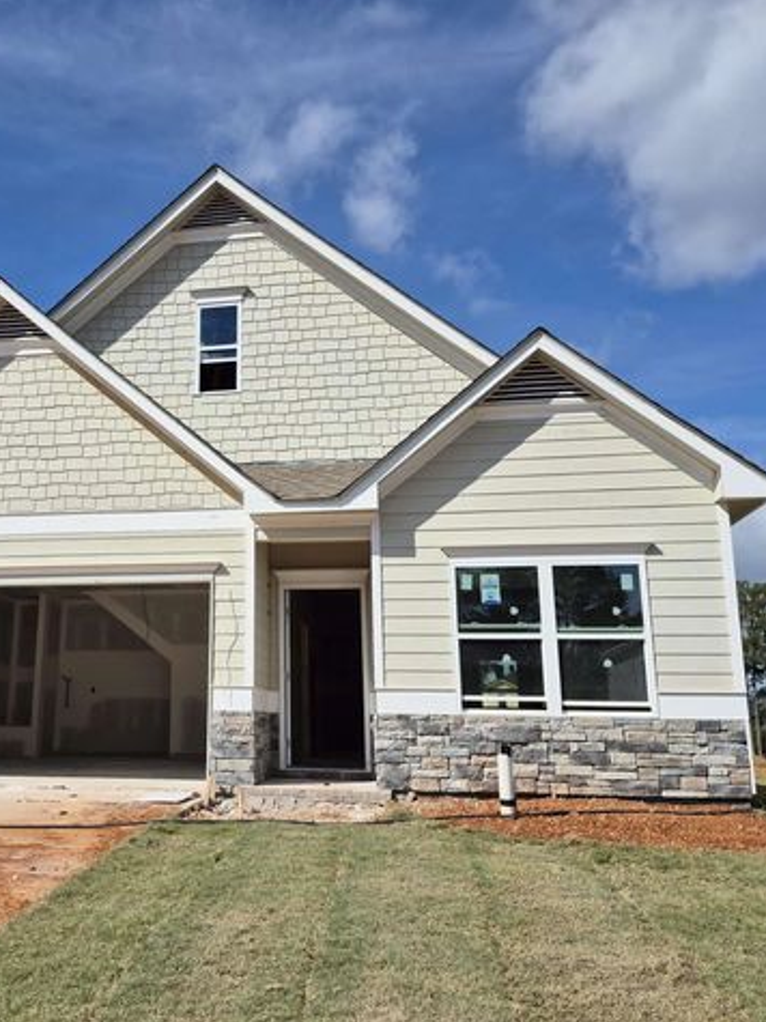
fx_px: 915
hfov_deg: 44.3
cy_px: 510
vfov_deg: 58.4
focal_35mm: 31
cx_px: 215
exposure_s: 1/3208
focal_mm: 5.4
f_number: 1.8
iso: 25
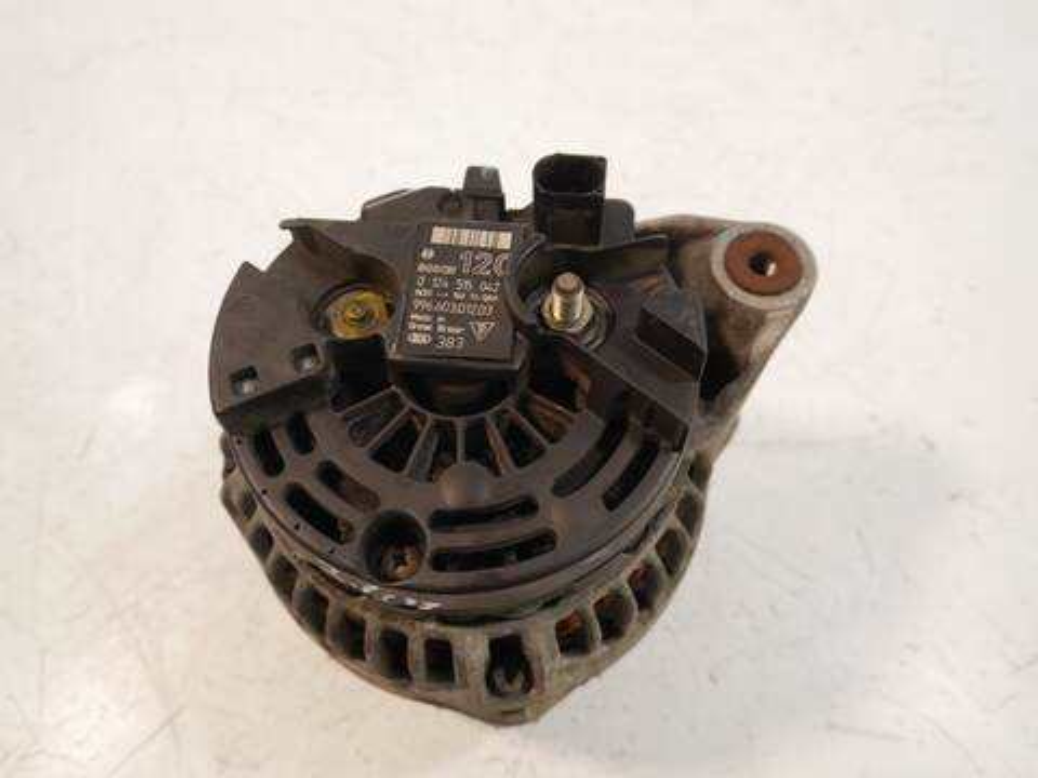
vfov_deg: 46.8
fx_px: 900
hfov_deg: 60.0
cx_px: 519
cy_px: 389
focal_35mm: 30
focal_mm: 15
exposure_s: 1/60
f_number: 3.5
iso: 640
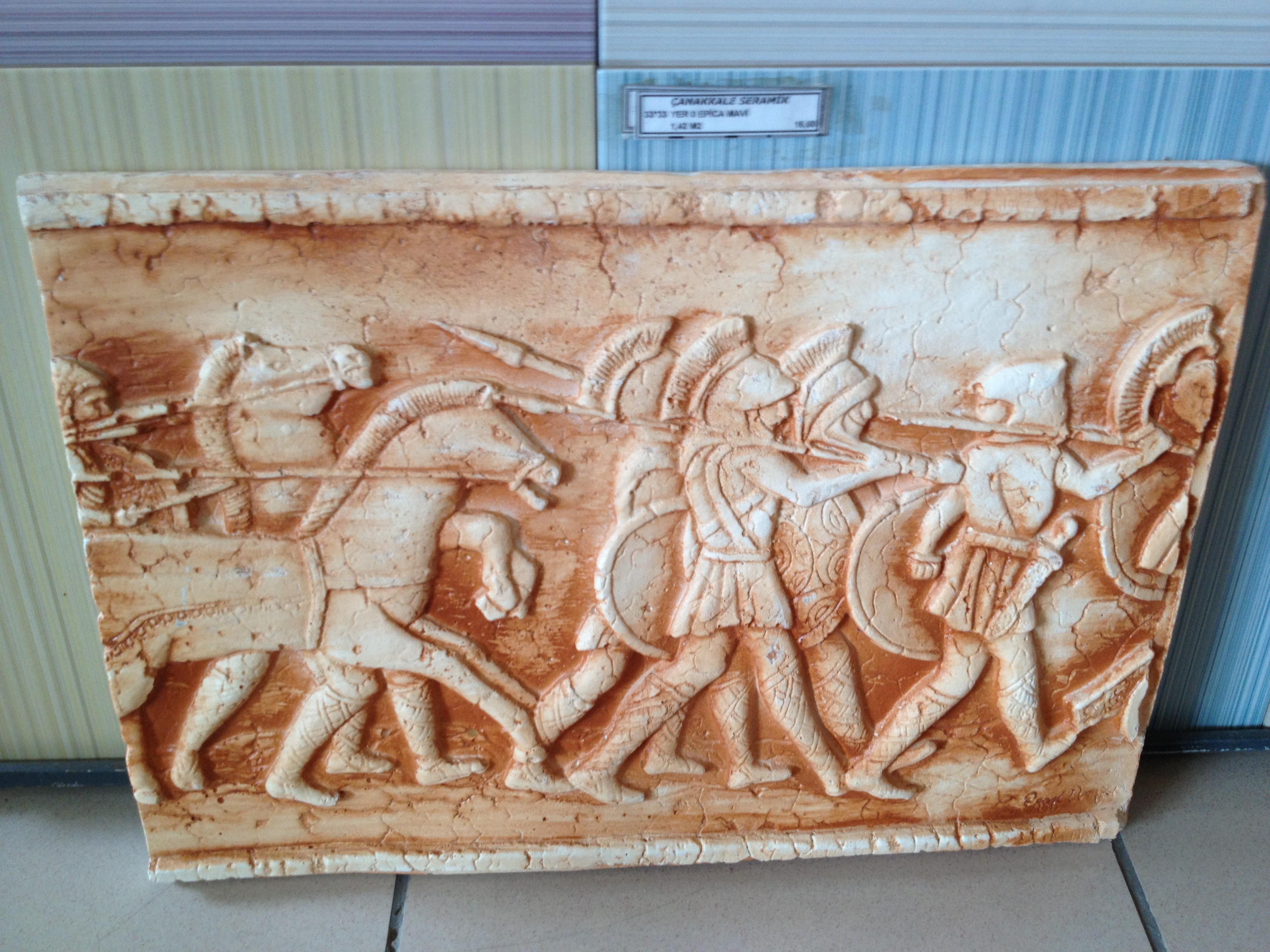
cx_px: 635
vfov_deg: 40.7
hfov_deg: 52.6
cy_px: 476
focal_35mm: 35
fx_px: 1284
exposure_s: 1/30
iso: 50
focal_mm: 4.28
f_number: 2.4
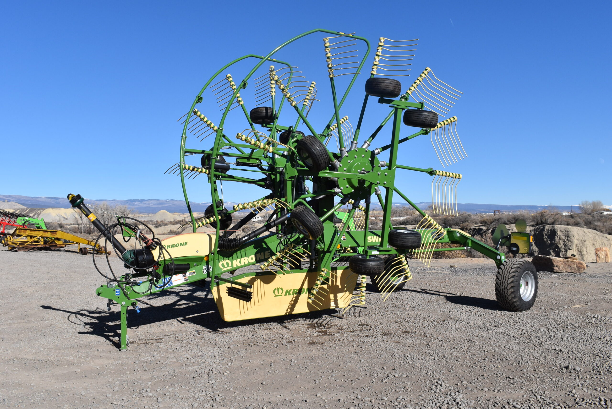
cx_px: 306
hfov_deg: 55.1
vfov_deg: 38.4
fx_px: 587
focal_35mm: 34
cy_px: 204
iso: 200
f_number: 11
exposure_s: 1/500
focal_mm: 23
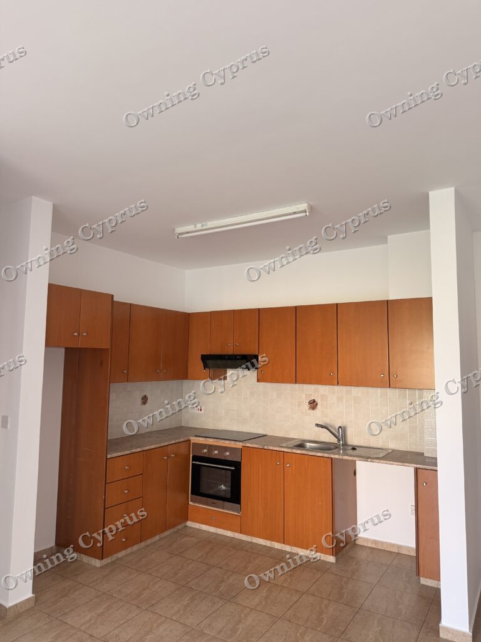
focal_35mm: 24
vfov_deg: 71.6
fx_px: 445
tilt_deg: +7.0
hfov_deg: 56.8
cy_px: 321
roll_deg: -0.8
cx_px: 240
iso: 160
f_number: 1.78
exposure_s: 1/121
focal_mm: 6.76
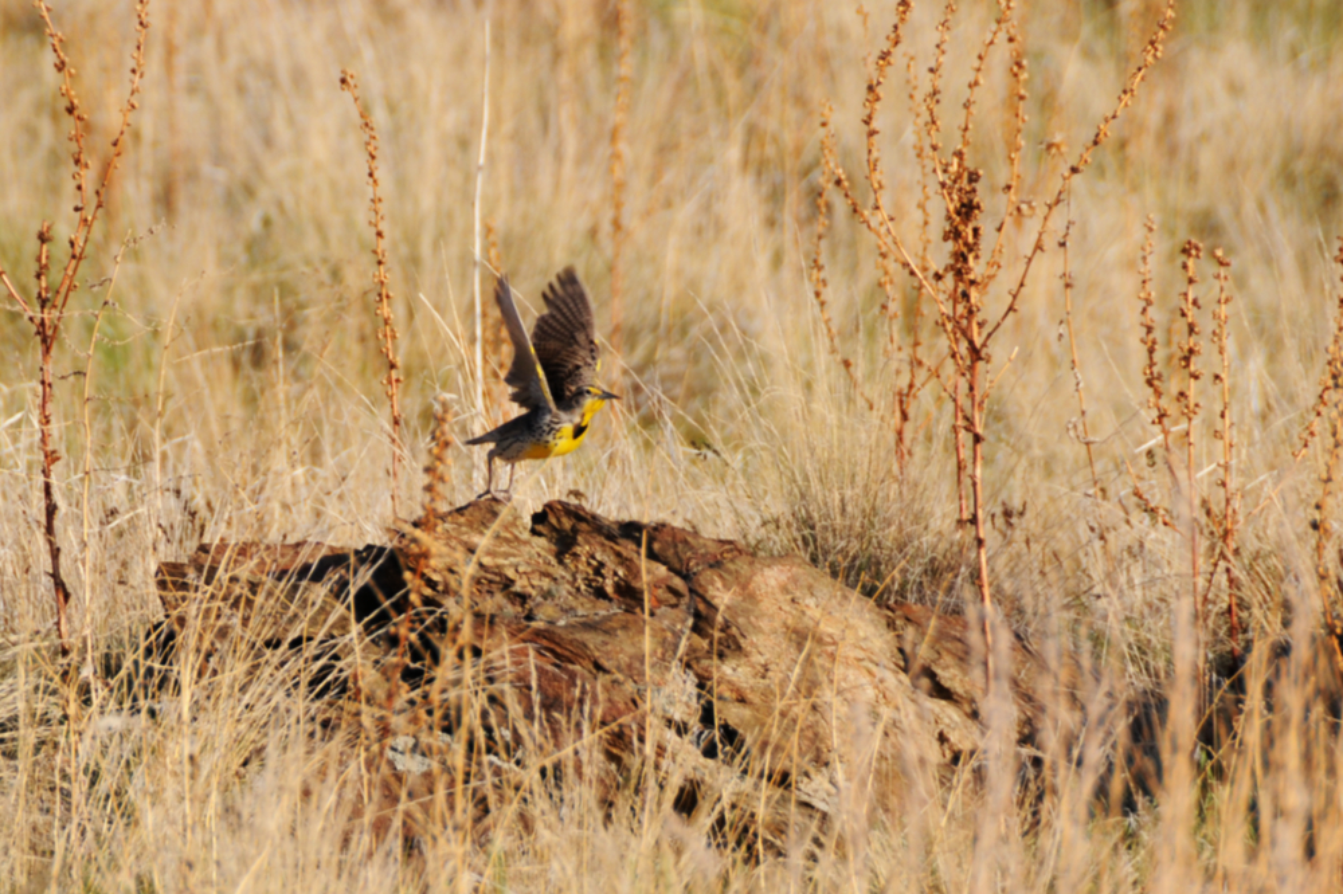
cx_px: 672
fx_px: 11187
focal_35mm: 300
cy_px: 447
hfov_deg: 6.9
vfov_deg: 4.6
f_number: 5.6
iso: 320
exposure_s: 1/1250
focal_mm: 200
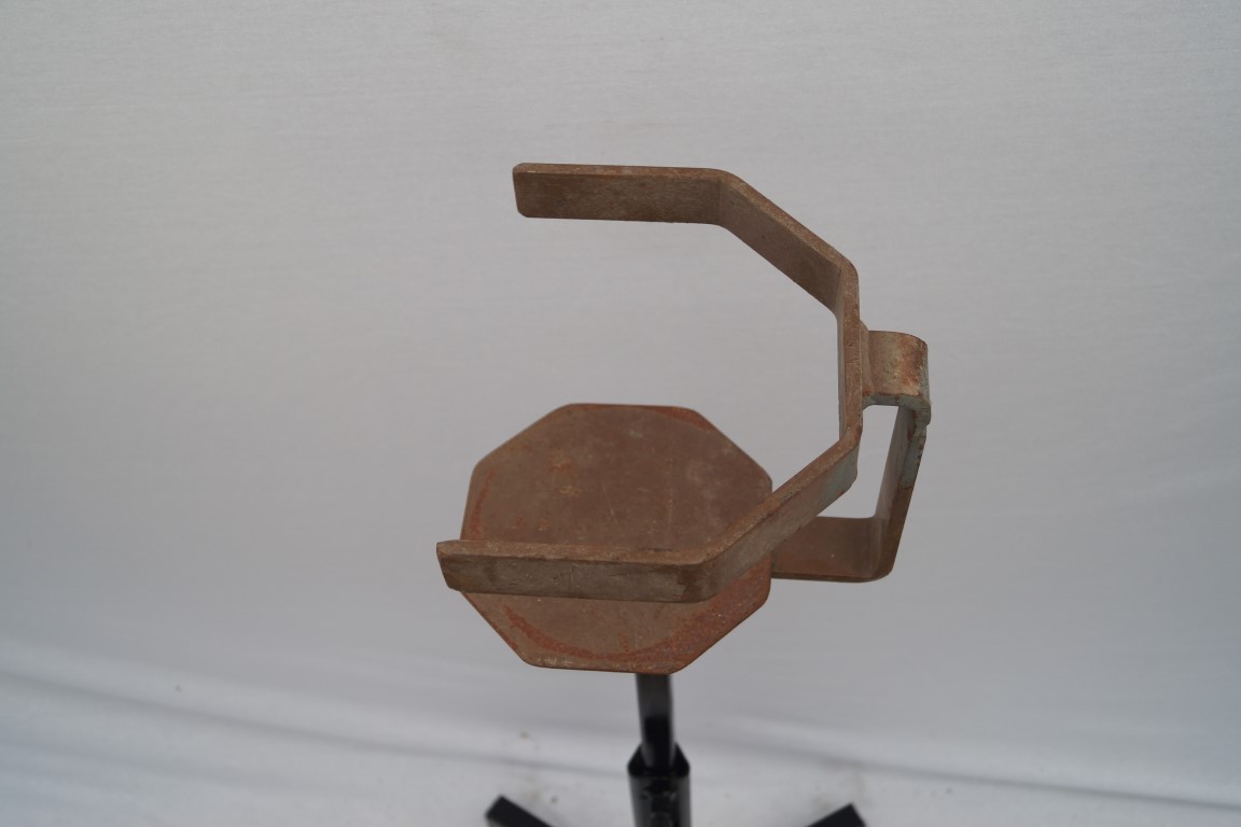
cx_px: 620
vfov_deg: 36.9
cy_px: 414
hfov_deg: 53.1
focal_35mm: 36
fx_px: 1241
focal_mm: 24
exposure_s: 1/160
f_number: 4
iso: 125
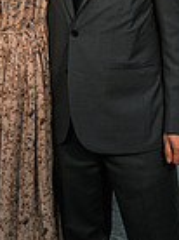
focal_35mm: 108
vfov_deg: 16.7
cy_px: -108
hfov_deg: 13.6
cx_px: 32
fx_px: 747
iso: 400
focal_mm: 41.8
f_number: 4.5
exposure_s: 1/125
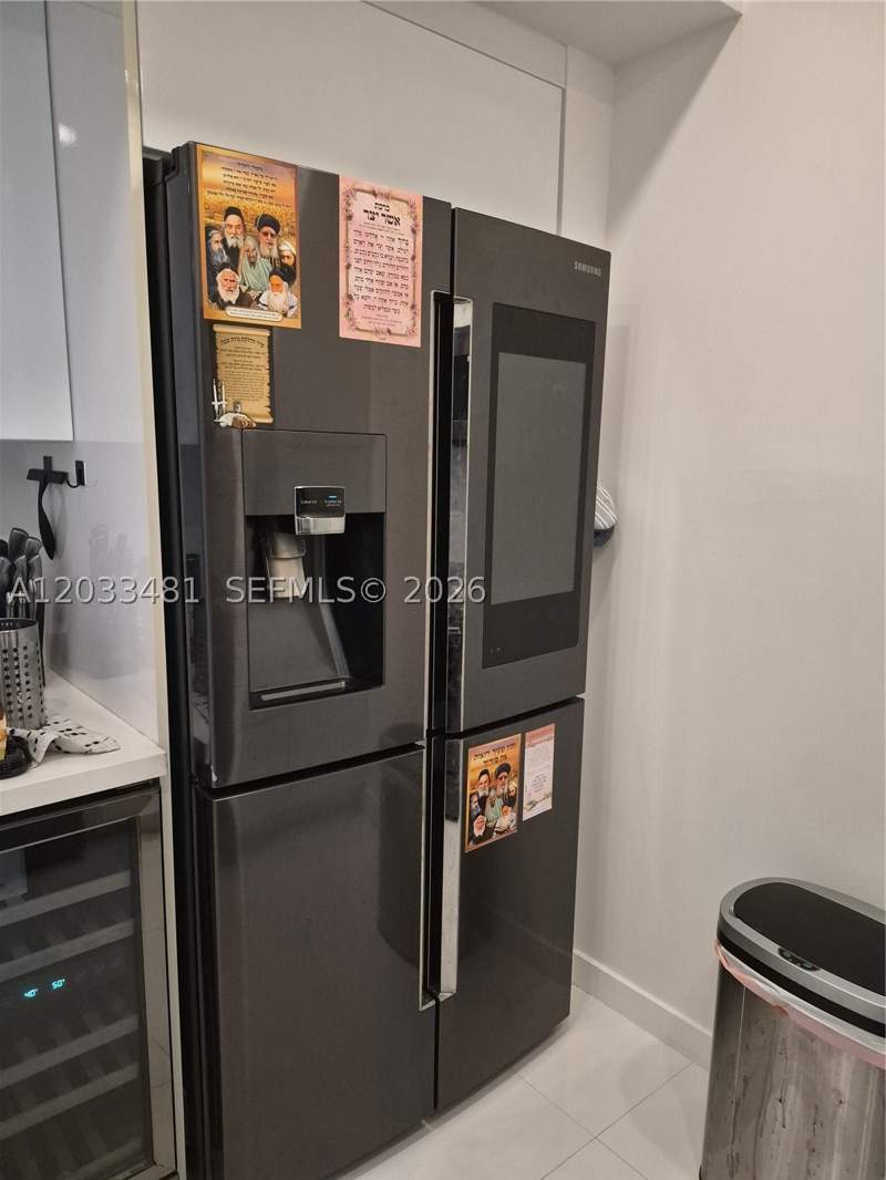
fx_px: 785
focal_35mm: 23
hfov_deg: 58.9
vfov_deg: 73.9
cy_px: 590
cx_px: 443
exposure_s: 1/120
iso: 2000
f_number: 1.8
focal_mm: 5.4
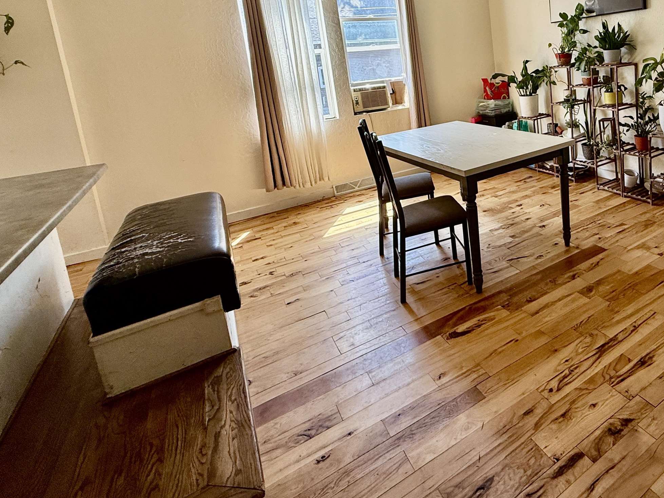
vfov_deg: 57.7
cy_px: 119
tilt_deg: -8.3
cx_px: 516
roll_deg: +4.8
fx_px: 422
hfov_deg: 70.1
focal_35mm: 22
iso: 100
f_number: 2.2
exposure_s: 1/99
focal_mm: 2.22
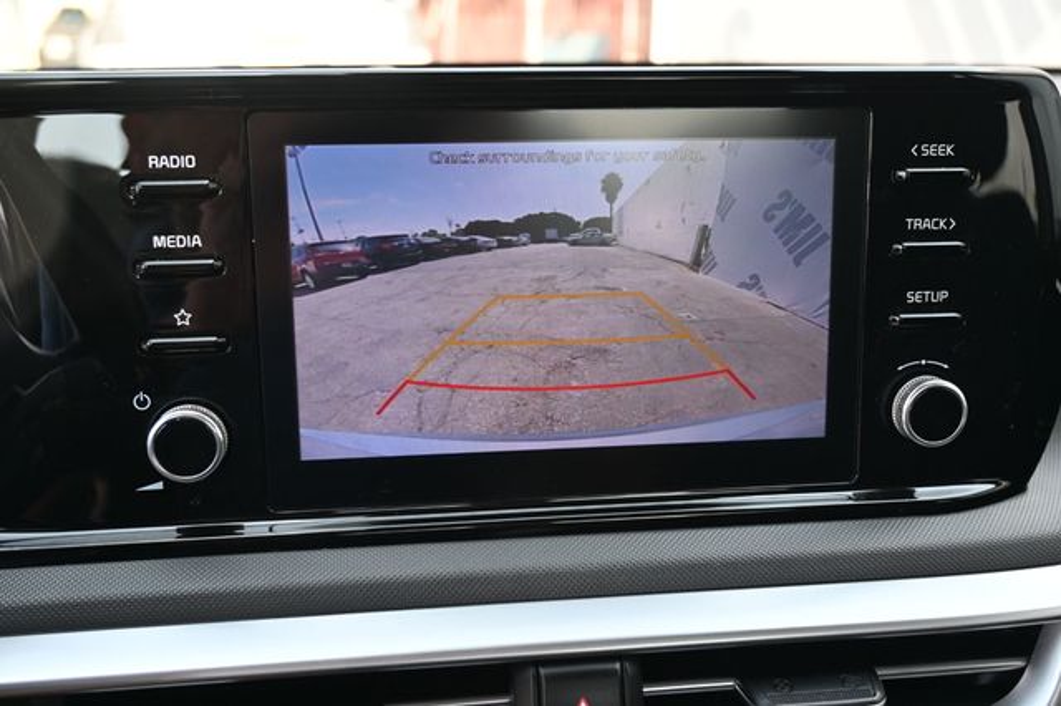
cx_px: 530
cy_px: 353
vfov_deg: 36.1
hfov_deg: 52.2
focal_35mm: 37
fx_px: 1082
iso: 400
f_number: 4.2
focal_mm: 24.5
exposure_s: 1/125
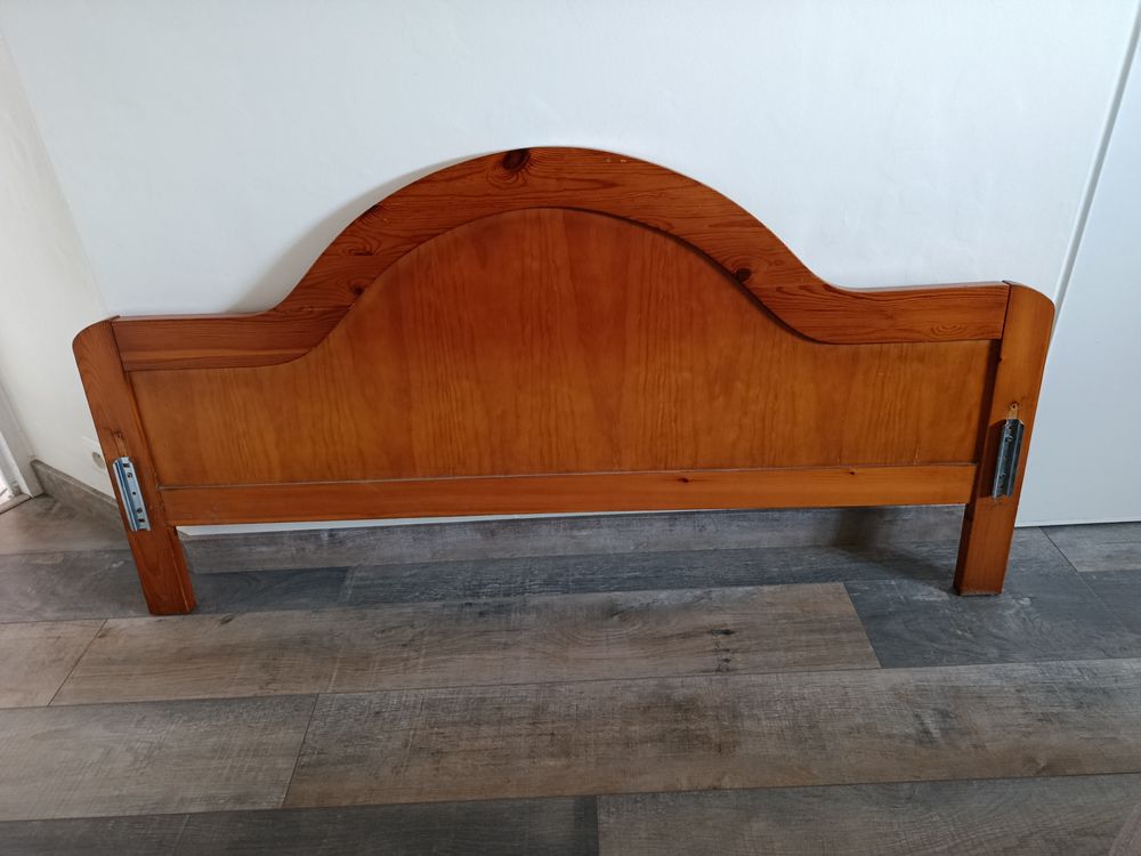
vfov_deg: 56.8
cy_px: 428
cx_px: 570
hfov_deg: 71.6
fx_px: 791
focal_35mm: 24
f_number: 1.7
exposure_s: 1/33.3
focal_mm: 5.24
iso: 1340
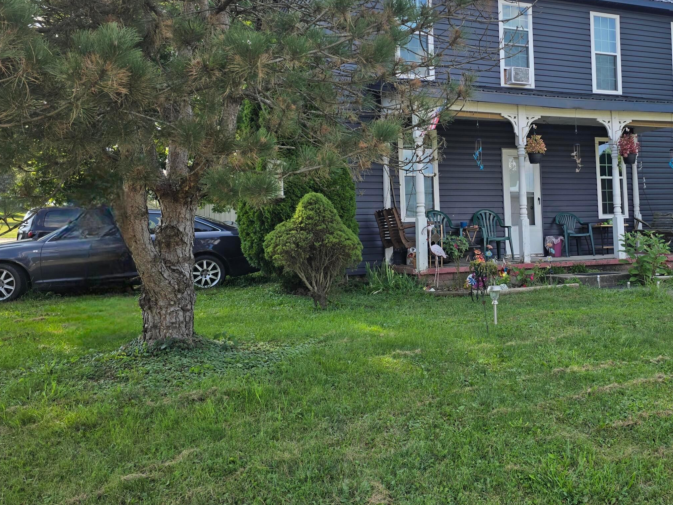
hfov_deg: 52.5
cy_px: 217
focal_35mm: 34
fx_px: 661
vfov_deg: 41.7
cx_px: 467
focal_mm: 6.3
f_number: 1.7
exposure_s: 1/556
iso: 12
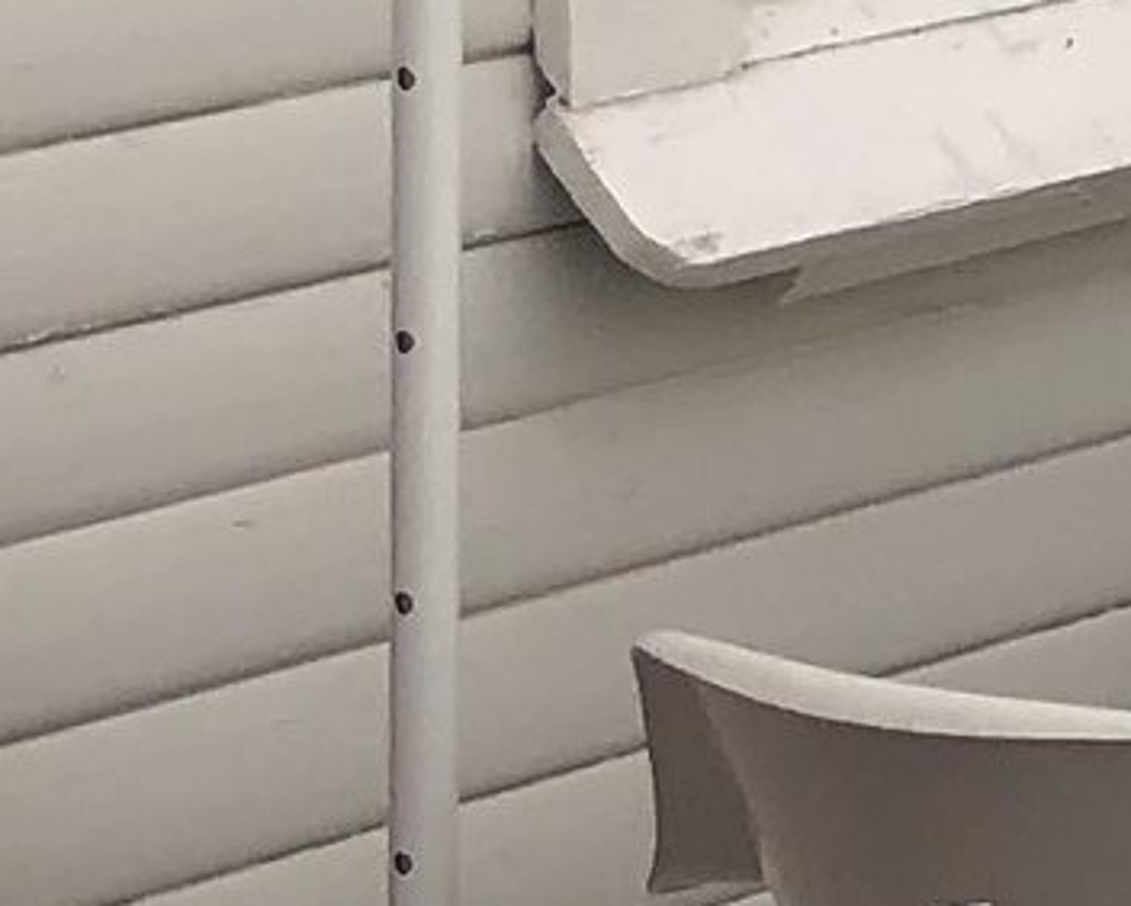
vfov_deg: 6.5
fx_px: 7804
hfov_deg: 7.2
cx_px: 3573
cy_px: -582
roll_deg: -0.4
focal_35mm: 233
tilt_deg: -7.1
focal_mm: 3.99
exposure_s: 1/442
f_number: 1.8
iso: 20
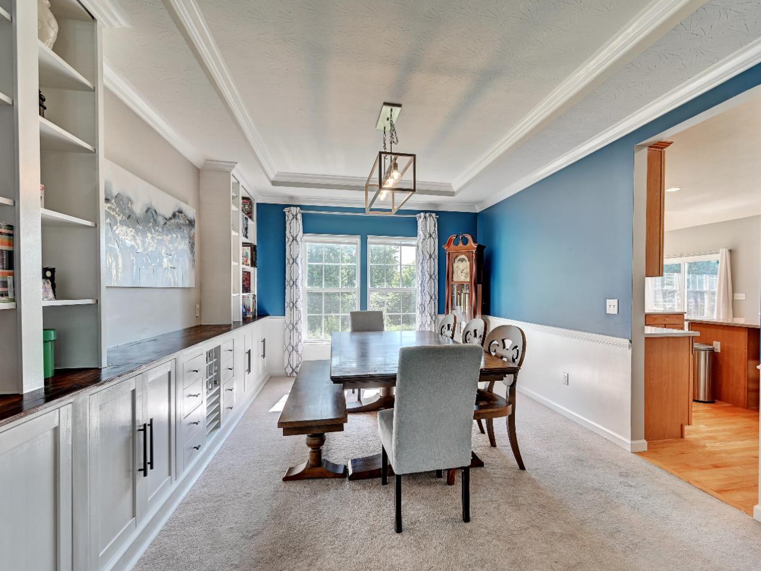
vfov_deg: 78.1
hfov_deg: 94.4
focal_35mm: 16
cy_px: 295
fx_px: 352
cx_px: 403
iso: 400
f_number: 8
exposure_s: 1/20
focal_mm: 14
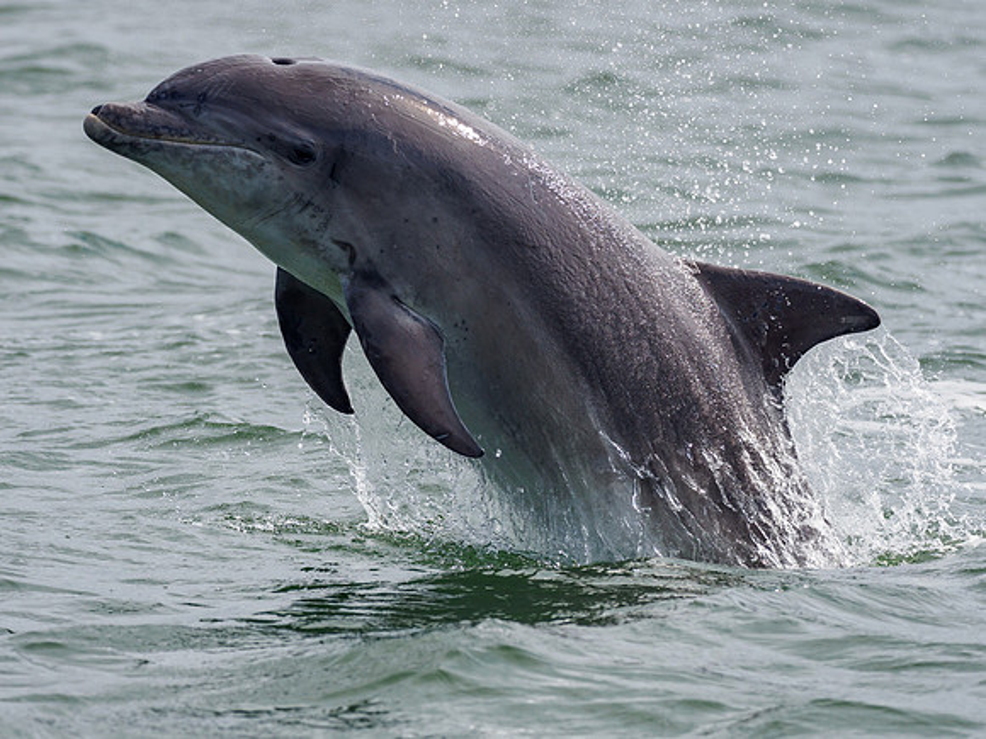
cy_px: 370
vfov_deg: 2.5
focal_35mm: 601
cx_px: 493
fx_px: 17119
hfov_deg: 3.3
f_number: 4.5
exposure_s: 1/2000
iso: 250
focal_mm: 300
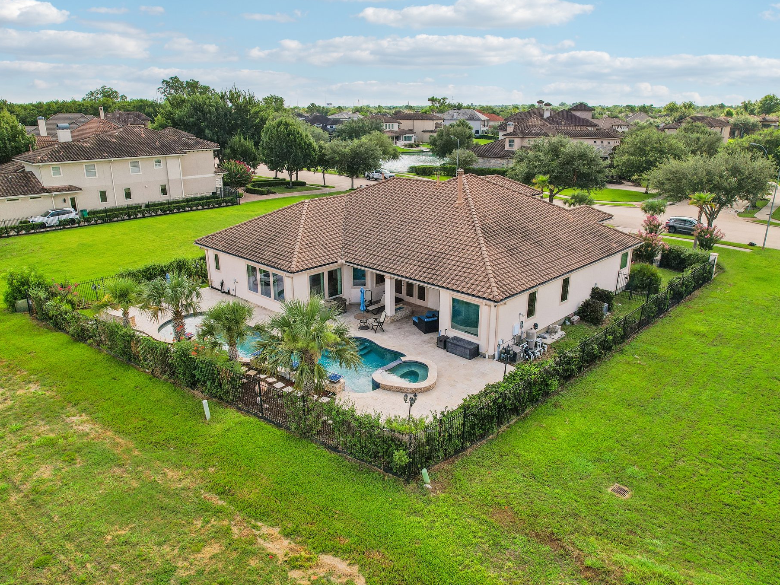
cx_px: 386
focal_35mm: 24
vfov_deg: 56.8
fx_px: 541
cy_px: 292
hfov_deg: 71.6
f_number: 2.8
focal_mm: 8.4
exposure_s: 1/160
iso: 100
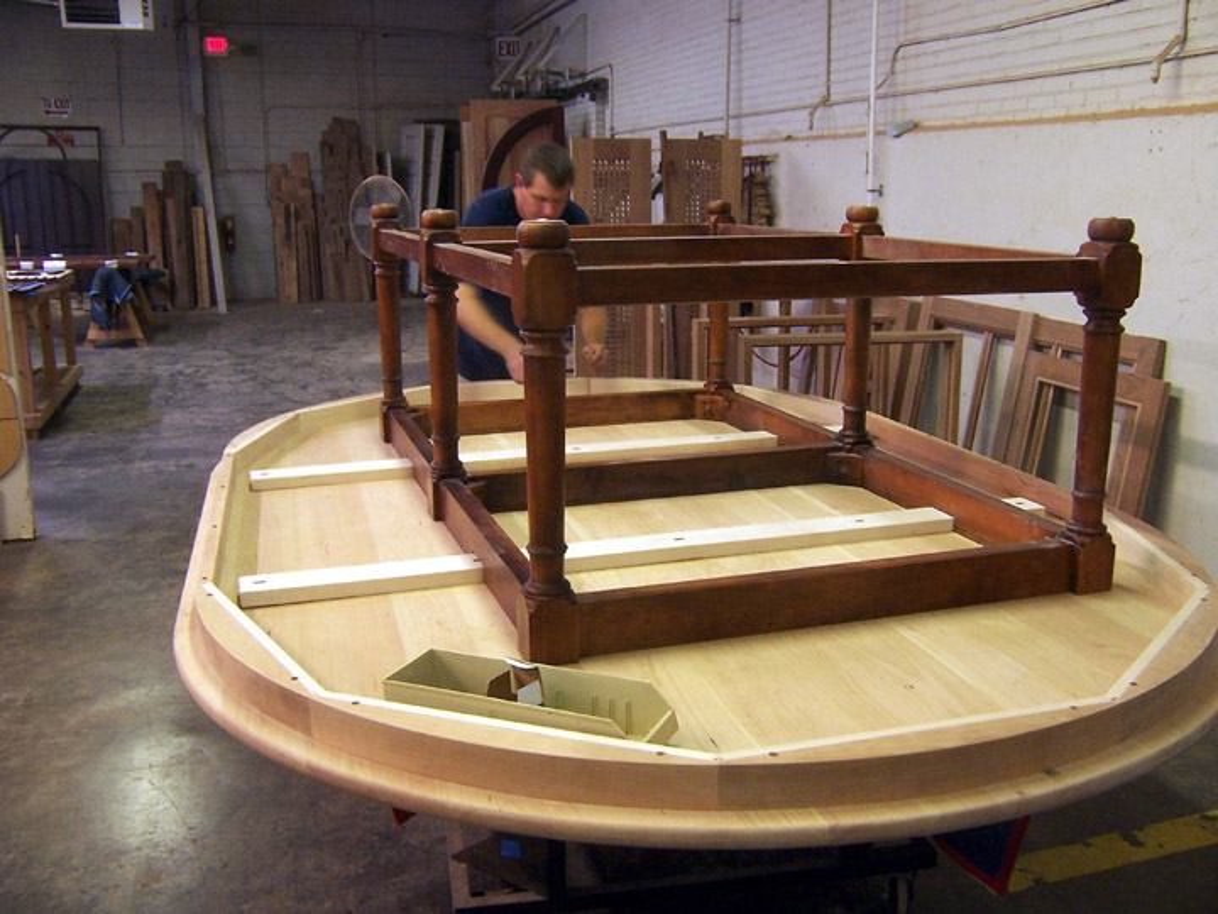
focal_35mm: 33
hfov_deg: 55.4
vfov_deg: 42.9
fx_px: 1161
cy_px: 457
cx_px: 609
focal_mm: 5.5
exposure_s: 1/8
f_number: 3.4
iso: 140
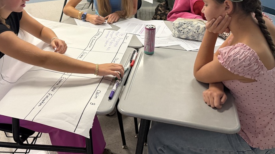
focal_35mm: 39
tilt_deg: -24.0
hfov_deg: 51.4
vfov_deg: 30.0
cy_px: 41
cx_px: 118
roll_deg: -1.0
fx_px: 284
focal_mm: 6.76
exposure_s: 1/60
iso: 400
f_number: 1.78
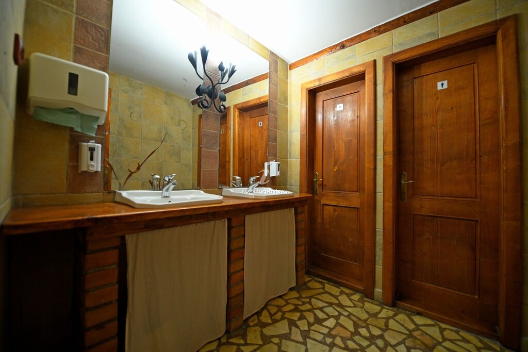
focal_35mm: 14
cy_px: 176
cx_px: 264
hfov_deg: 104.2
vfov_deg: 81.2
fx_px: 205
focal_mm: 14
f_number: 2.8
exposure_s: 1/30
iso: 800
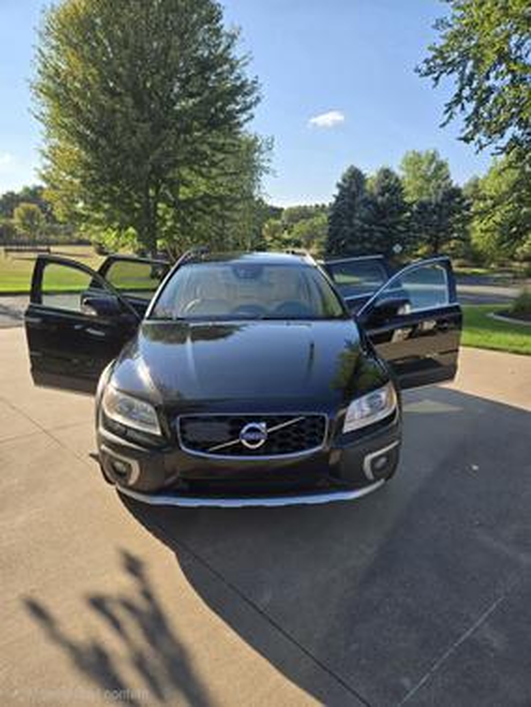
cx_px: 266
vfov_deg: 73.9
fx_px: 470
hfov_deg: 58.9
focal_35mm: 23
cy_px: 354
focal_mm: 5.4
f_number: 1.8
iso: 25
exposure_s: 1/1250
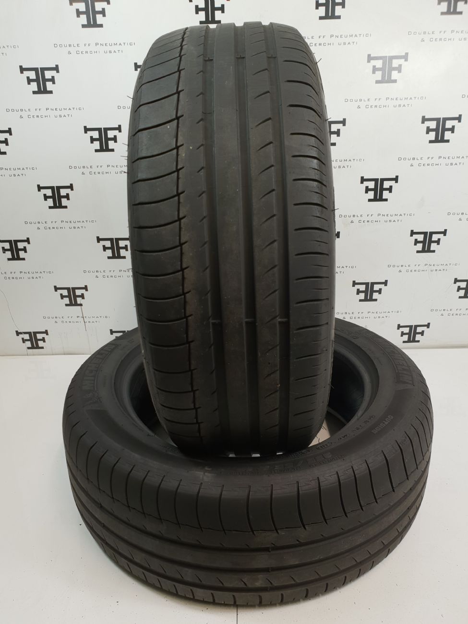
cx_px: 234
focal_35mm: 26
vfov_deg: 67.3
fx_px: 469
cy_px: 312
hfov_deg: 53.1
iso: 100
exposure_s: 1/50
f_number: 2.4
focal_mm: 4.3
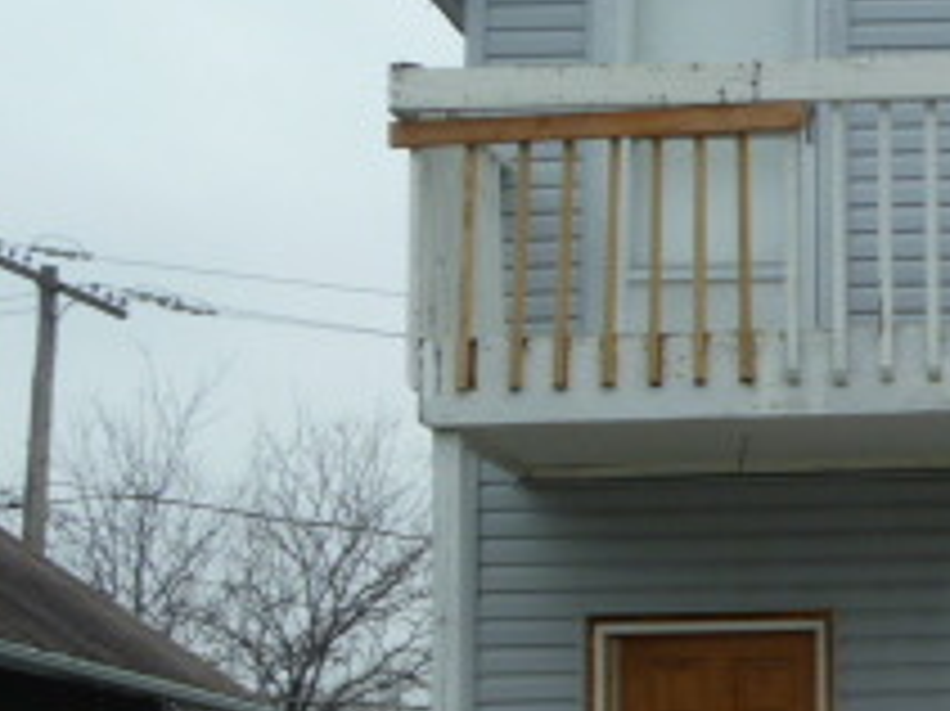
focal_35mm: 106
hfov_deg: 17.3
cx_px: 1292
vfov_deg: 13.9
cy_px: 567
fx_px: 2907
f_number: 5.6
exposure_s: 1/250
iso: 80
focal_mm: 6.3
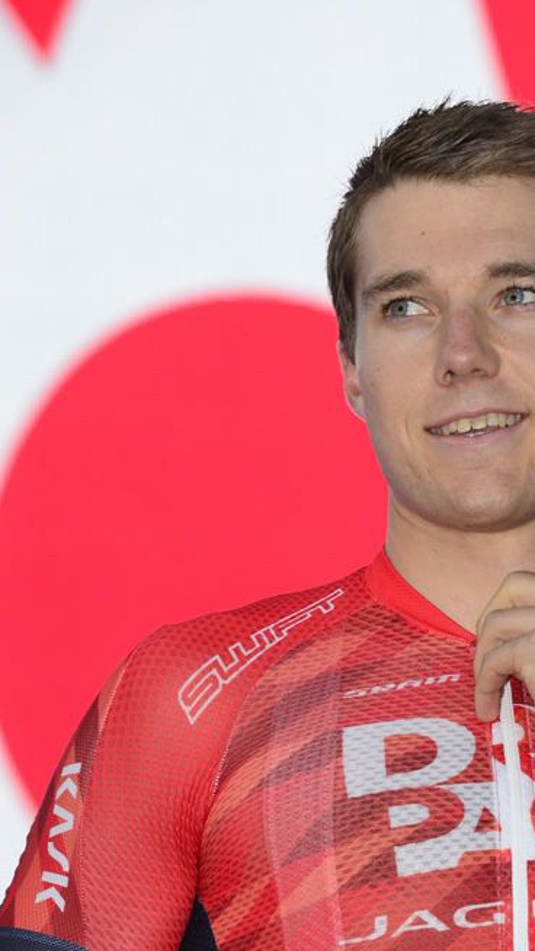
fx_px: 8270
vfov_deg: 6.6
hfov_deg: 3.7
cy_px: 667
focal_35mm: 328
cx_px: 470
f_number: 9
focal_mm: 200
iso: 200
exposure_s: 1/250
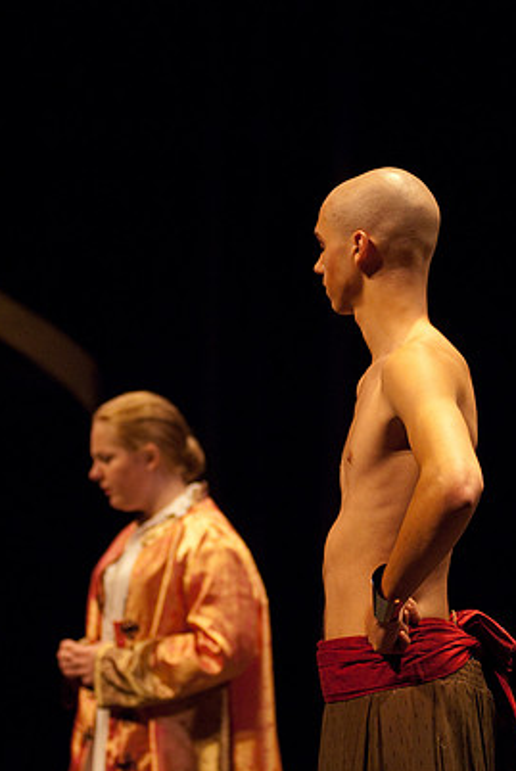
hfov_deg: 8.2
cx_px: 279
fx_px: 3602
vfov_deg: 12.2
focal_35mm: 168
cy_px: 412
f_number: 2.8
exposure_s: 1/160
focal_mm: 100
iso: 1000
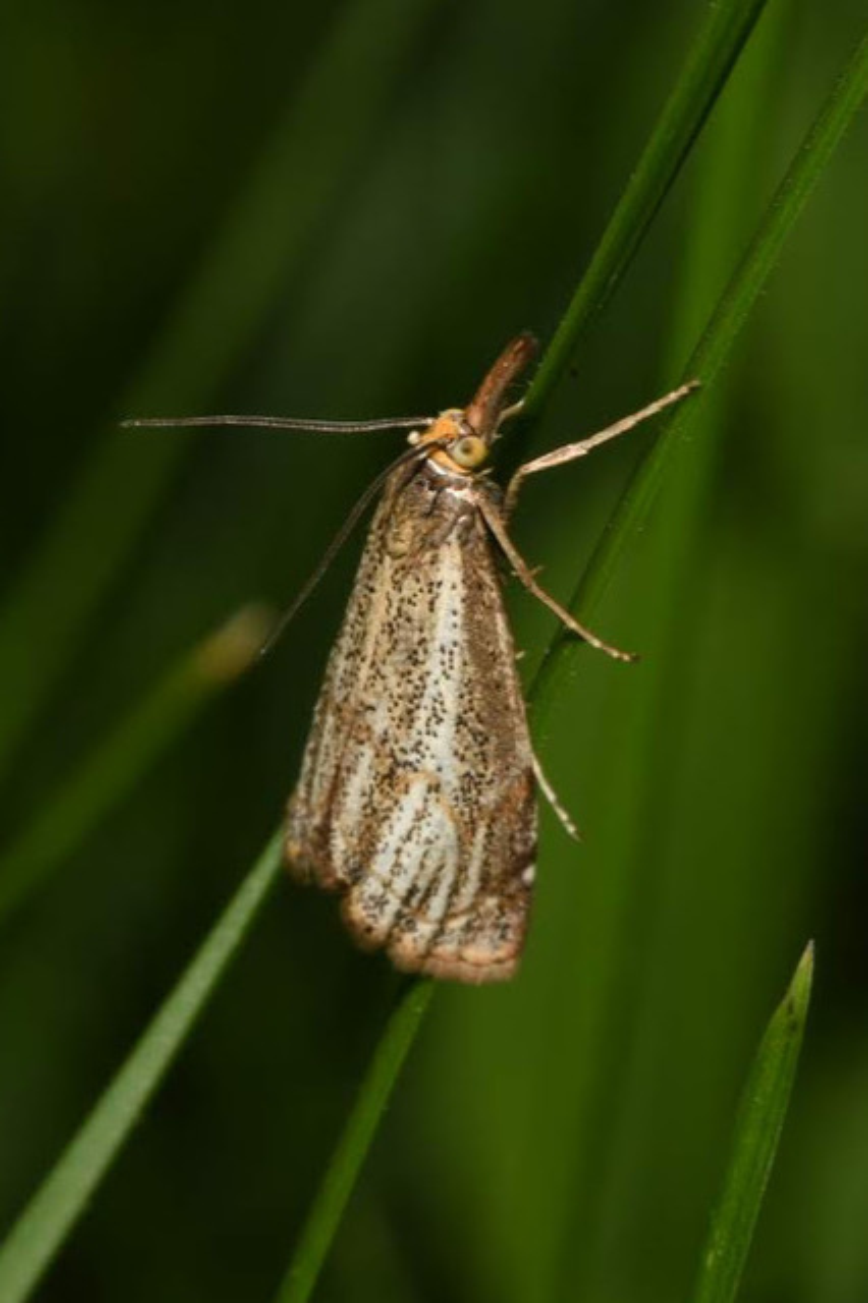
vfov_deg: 13.0
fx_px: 5702
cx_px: 434
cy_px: 652
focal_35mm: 158
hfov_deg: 8.7
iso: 100
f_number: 29
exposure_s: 1/60
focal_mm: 105
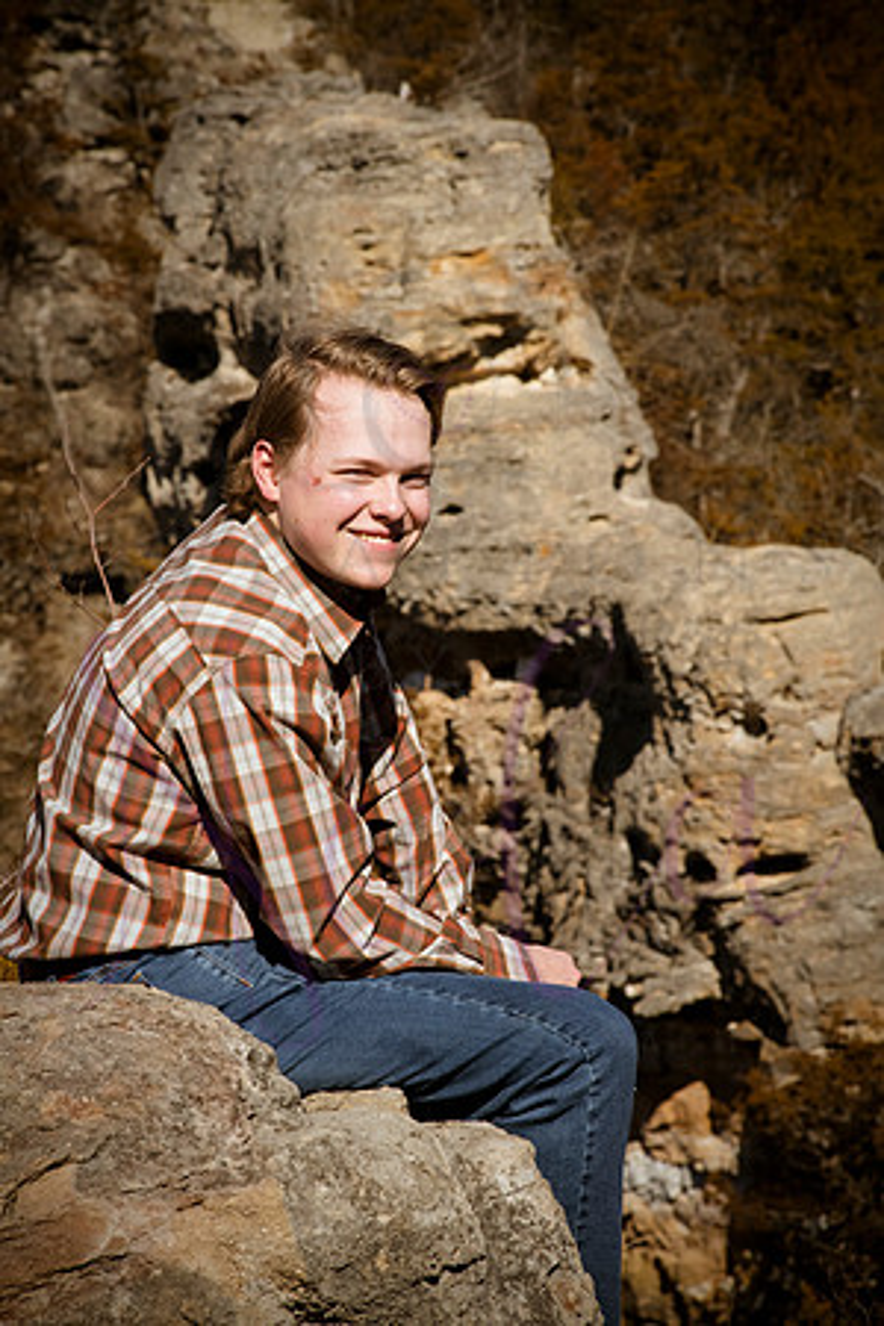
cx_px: 442
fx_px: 6261
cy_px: 663
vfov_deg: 12.1
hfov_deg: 8.1
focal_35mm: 170
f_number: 20
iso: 800
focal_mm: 170
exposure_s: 1/1000
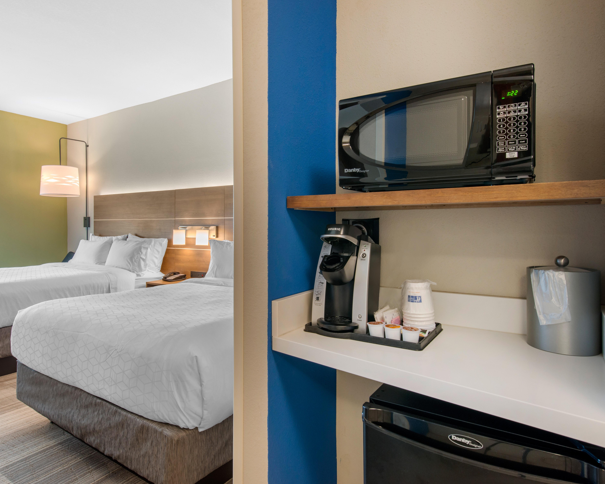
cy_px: 242
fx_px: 376
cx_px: 274
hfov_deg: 77.4
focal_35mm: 21
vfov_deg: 65.5
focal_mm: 18
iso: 400
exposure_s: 1.3
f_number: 11
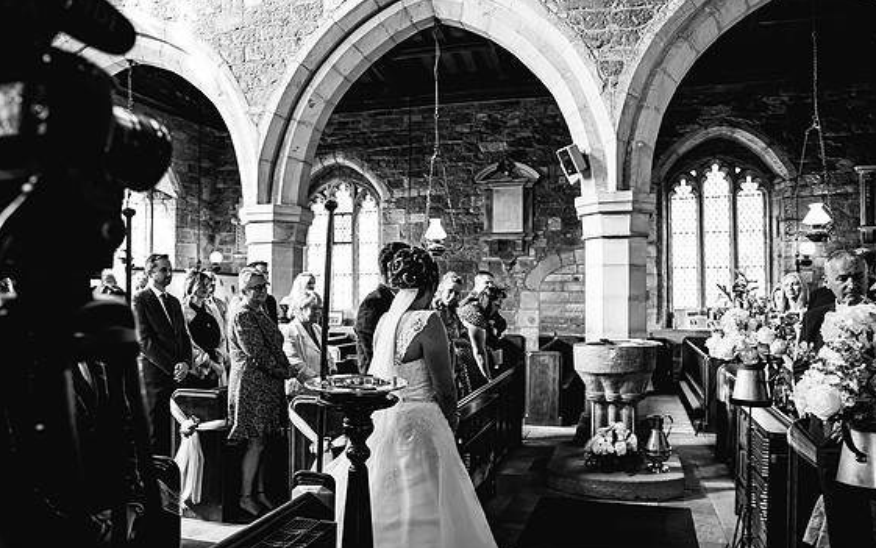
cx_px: 450
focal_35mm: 26
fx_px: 621
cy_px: 283
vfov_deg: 47.6
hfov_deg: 70.4
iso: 1600
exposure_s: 1/80
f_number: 2.8
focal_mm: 24
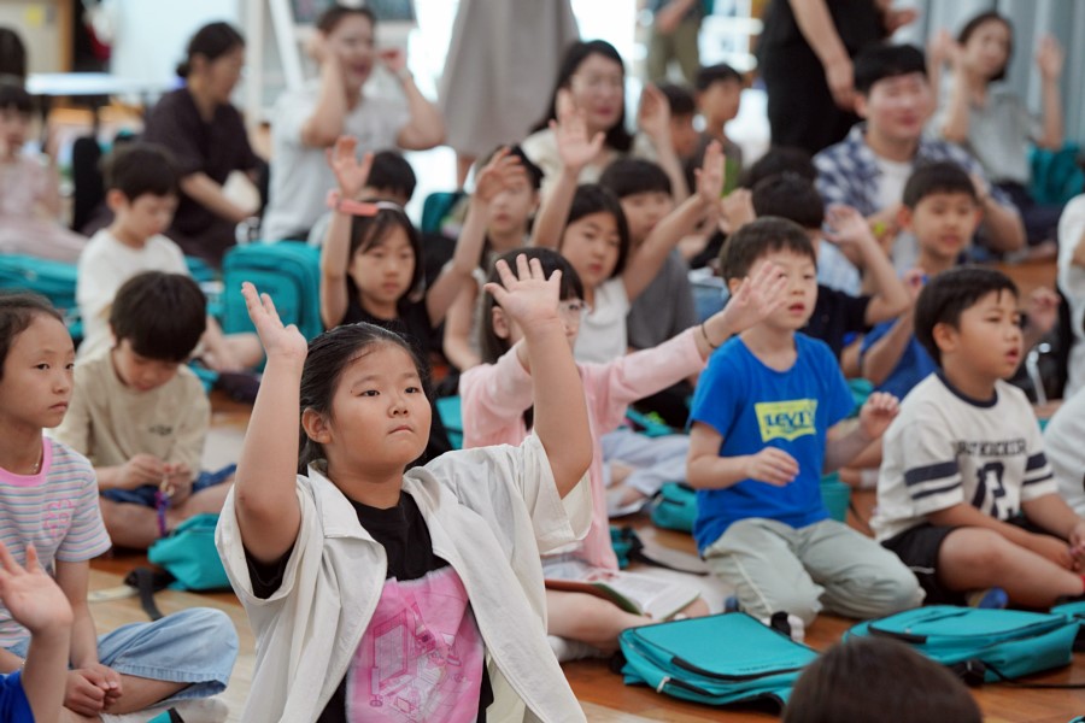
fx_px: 3677
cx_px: 542
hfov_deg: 16.8
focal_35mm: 122
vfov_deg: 11.2
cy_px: 362
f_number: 4
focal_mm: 122
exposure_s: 1/160
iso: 1250
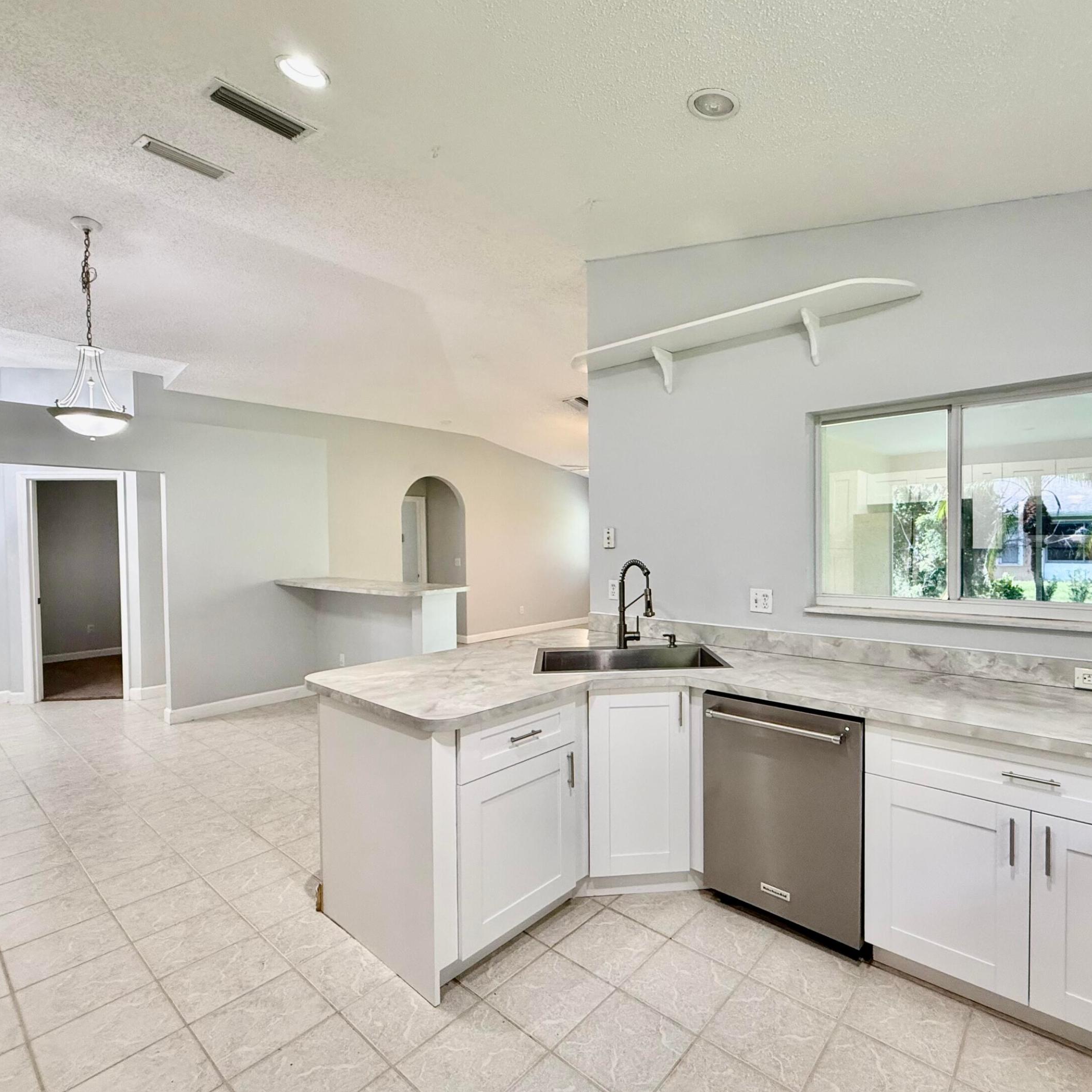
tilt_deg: -0.3
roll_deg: +0.4
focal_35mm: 17
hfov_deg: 83.5
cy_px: 550
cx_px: 624
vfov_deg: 84.0
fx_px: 607
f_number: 2.2
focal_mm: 2.22
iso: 250
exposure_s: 1/120
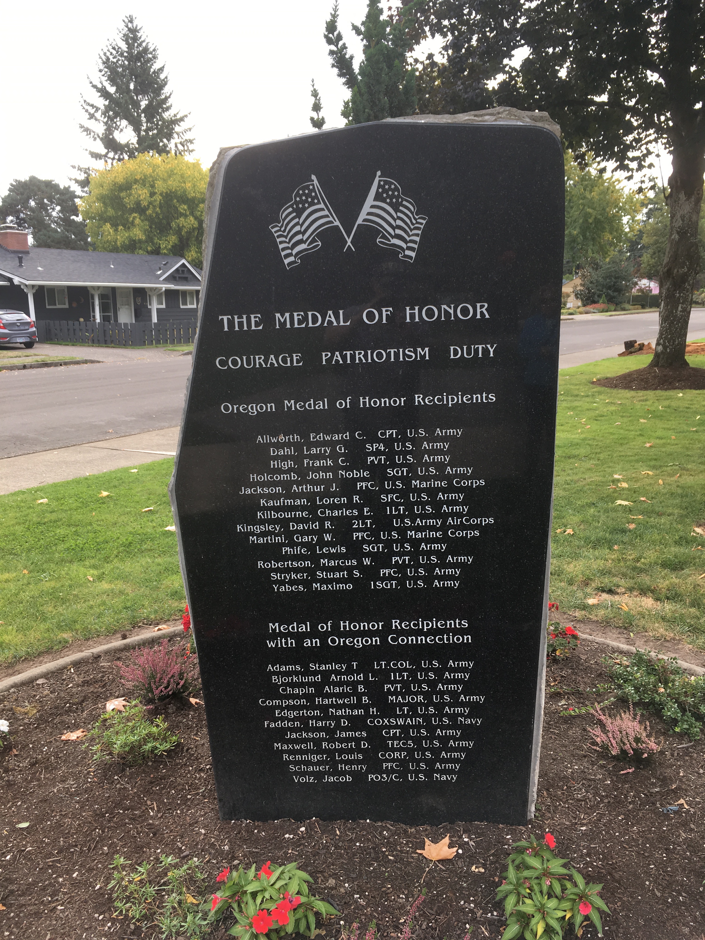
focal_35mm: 29
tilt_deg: -12.0
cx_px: 352
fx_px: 787
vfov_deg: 61.7
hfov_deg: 48.2
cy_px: 470
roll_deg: +0.5
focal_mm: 4.15
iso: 25
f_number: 2.2
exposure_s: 1/246
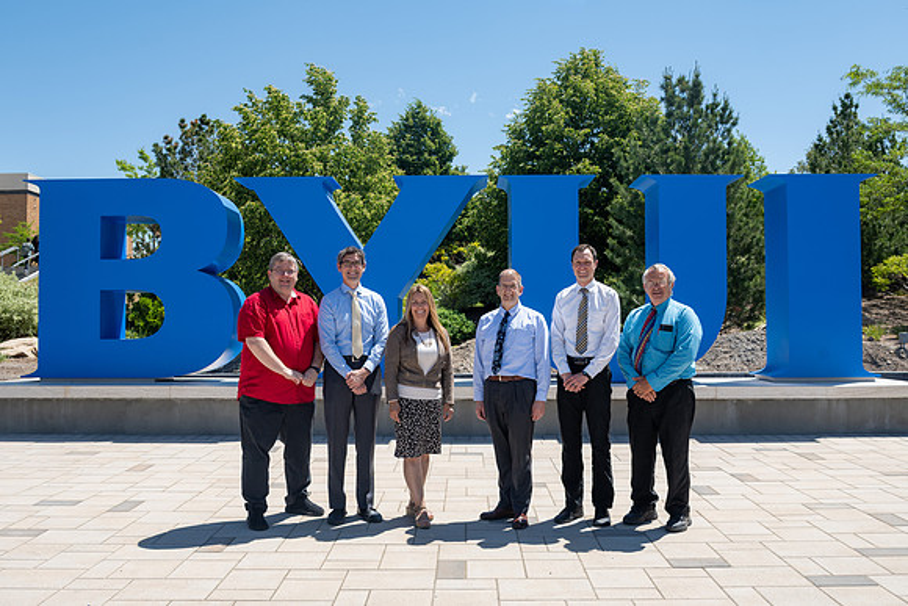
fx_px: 781
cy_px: 303
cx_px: 455
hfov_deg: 60.4
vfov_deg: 42.4
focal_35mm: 31
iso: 125
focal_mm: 28
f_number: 5.6
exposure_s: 1/400
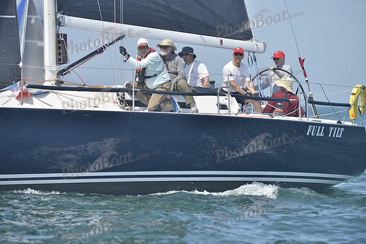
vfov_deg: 4.9
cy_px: 122
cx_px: 183
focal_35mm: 280
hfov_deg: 7.4
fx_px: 2847
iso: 280
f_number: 5.6
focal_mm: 280
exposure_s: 1/1000
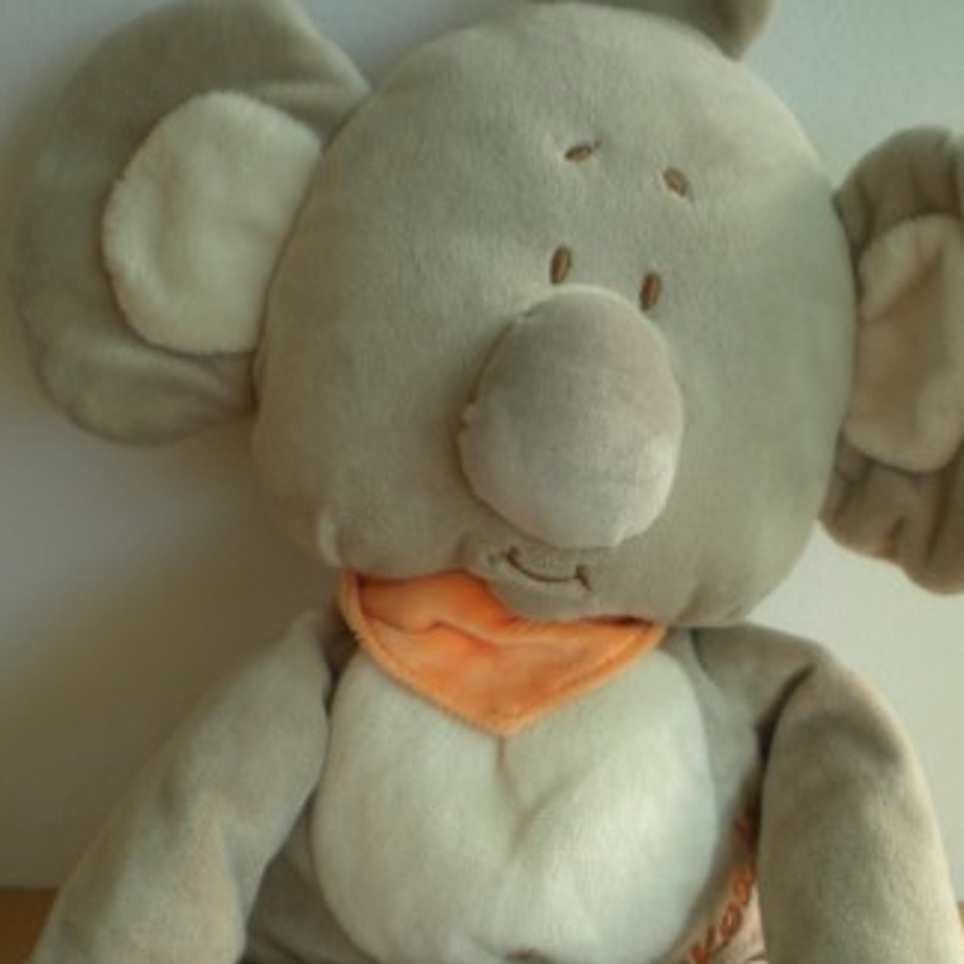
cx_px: 516
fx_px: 1701
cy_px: 722
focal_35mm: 54
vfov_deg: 31.1
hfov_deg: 31.6
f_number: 3.1
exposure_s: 1/120
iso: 64
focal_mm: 6.3
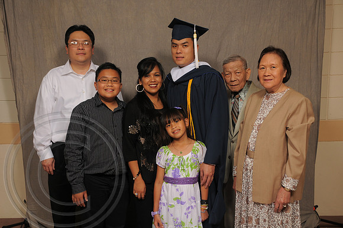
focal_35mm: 39
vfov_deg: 34.1
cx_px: 172
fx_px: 371
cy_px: 114
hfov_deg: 49.6
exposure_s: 1/60
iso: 200
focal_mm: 26
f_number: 5.6
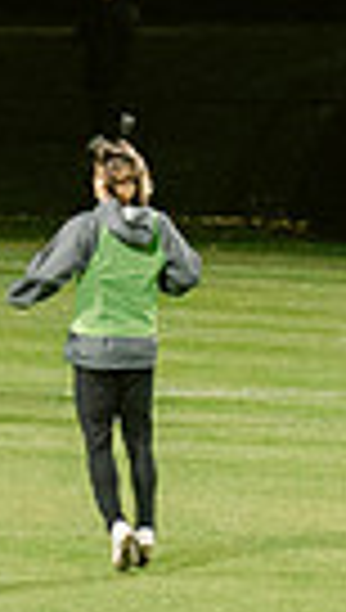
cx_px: -489
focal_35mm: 758
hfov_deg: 1.6
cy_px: 246
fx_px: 12302
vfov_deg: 2.8
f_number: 4
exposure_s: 1/160
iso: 2000
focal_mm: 70
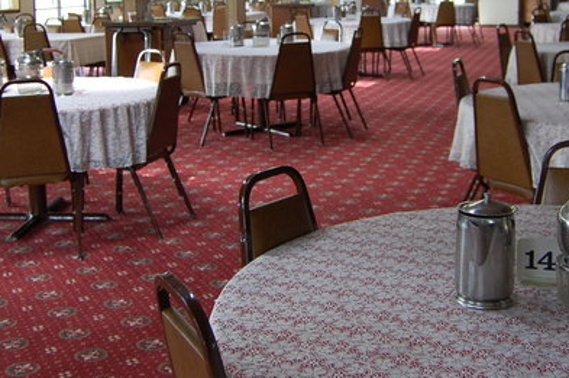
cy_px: 86
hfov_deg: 36.3
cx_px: 288
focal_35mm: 55
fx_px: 868
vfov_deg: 24.2
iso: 400
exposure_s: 1/60
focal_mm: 18
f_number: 4
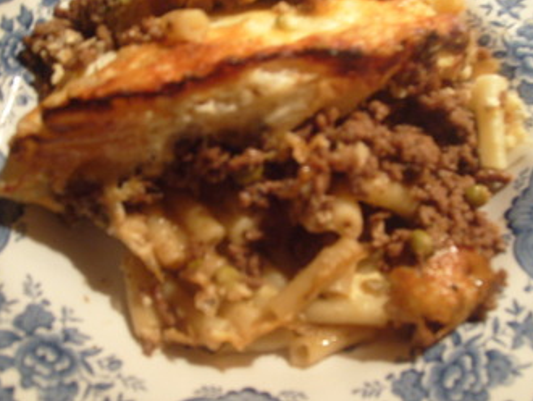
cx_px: 276
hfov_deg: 48.9
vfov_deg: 37.7
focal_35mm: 38
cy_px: 185
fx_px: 586
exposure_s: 1/4
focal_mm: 5.8
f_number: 2.8
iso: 200
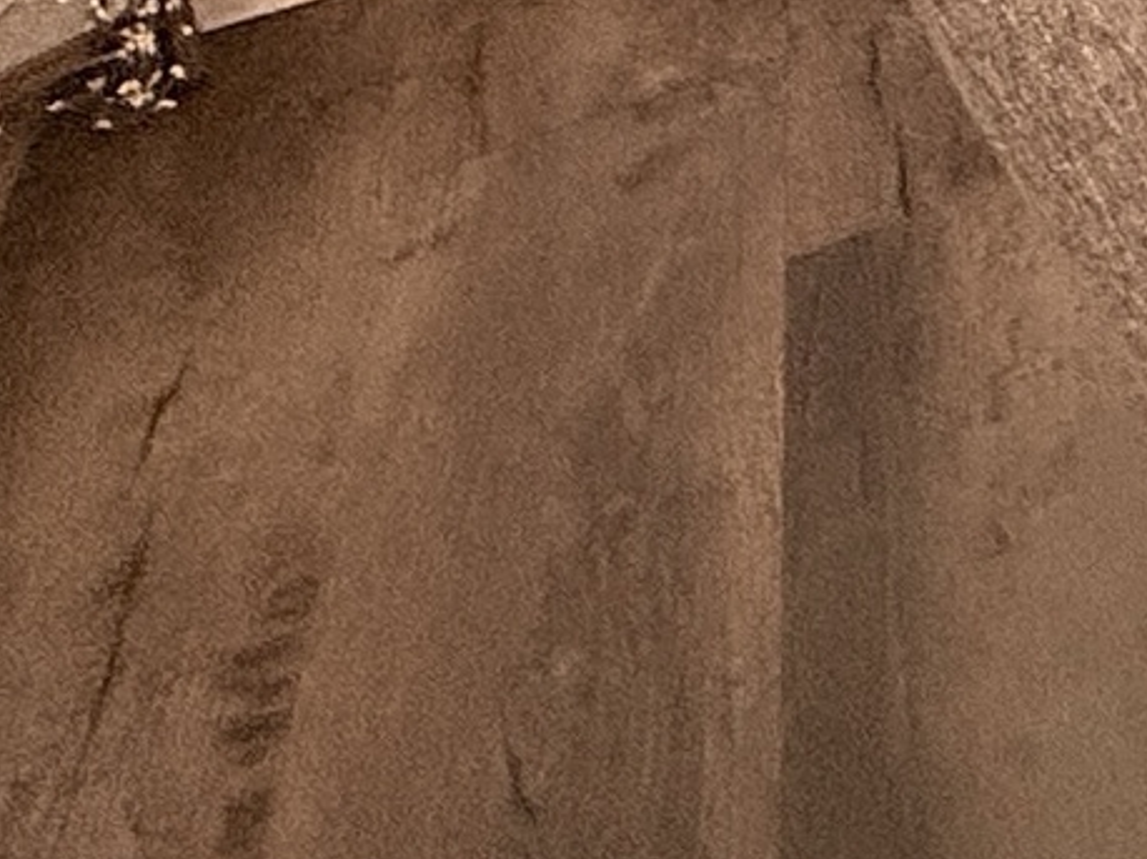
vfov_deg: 11.8
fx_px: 3113
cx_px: 3143
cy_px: -1392
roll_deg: +2.3
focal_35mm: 94
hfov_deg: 12.6
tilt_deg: -10.0
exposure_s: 1/120
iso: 200
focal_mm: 2.22
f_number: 2.2
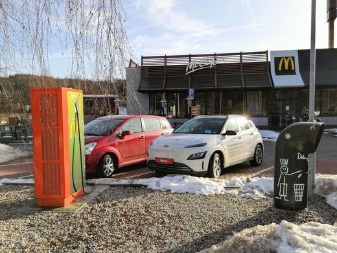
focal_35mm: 31
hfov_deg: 58.4
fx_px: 302
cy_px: 126
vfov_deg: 45.4
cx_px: 168
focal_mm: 5.3
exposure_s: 1/1538
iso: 50
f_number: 1.8
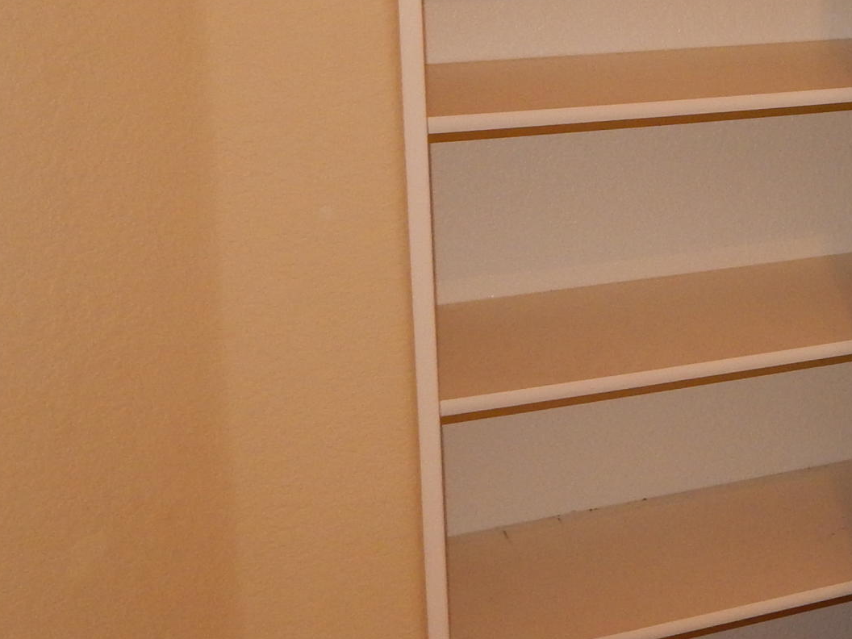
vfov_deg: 20.3
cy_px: 64
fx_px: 1748
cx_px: 1071
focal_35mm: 71
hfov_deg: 24.4
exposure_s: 1/30
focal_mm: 4.5
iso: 200
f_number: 3.1
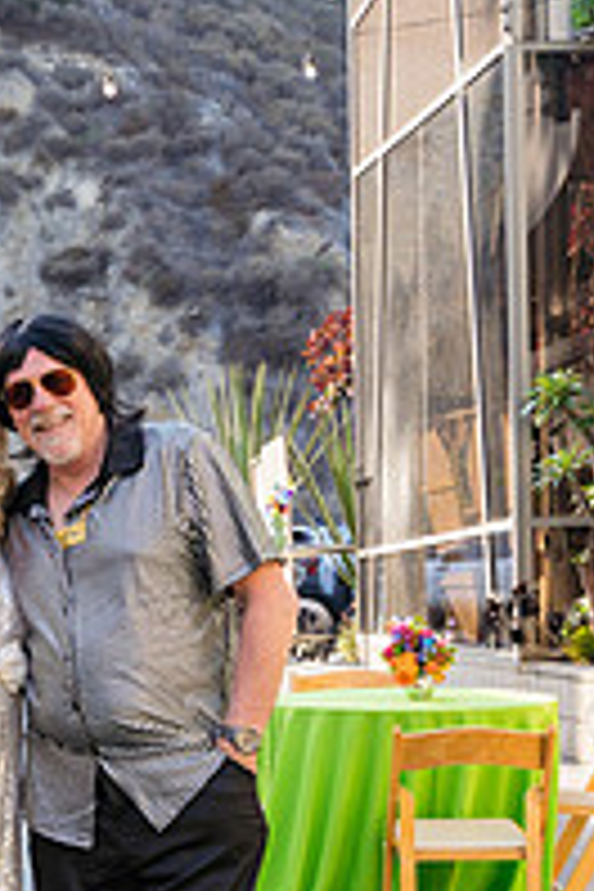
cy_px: 526
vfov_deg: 22.4
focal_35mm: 91
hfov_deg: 14.9
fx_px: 2252
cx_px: 68
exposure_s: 1/400
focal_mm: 40
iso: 125
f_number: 4
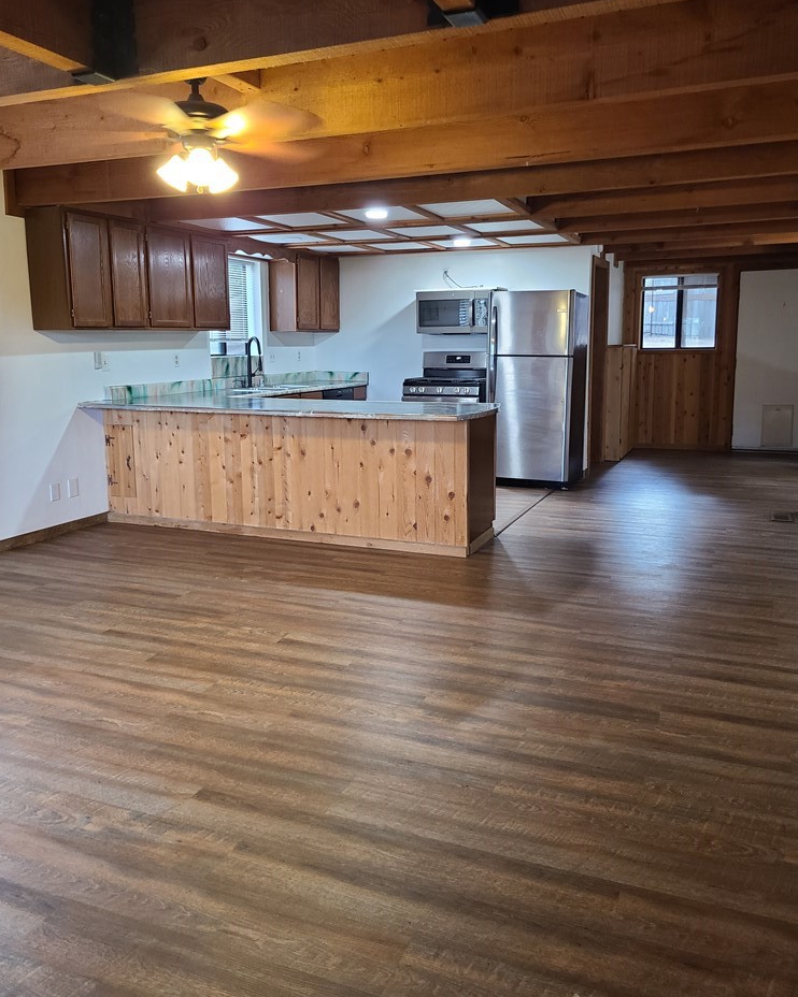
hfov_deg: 51.5
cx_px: 387
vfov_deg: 62.2
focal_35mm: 28
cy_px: 473
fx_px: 827
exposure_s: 1/40
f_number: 1.8
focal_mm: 5.4
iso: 250
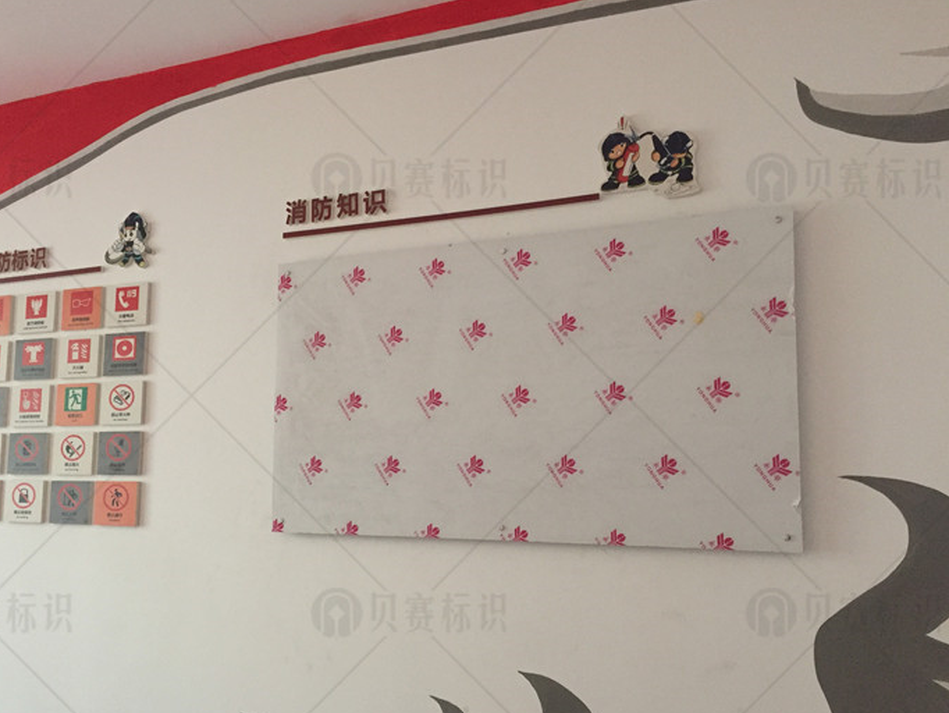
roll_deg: -2.3
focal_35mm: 34
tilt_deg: +7.4
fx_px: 932
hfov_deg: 53.8
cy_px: 393
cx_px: 415
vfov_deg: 41.8
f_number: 2.2
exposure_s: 1/33
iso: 200
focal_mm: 4.15
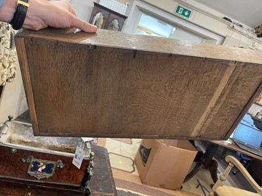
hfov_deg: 69.4
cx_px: 131
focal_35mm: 25
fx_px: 189
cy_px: 98
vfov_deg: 54.9
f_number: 1.6
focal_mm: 5.1
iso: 250
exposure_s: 1/50
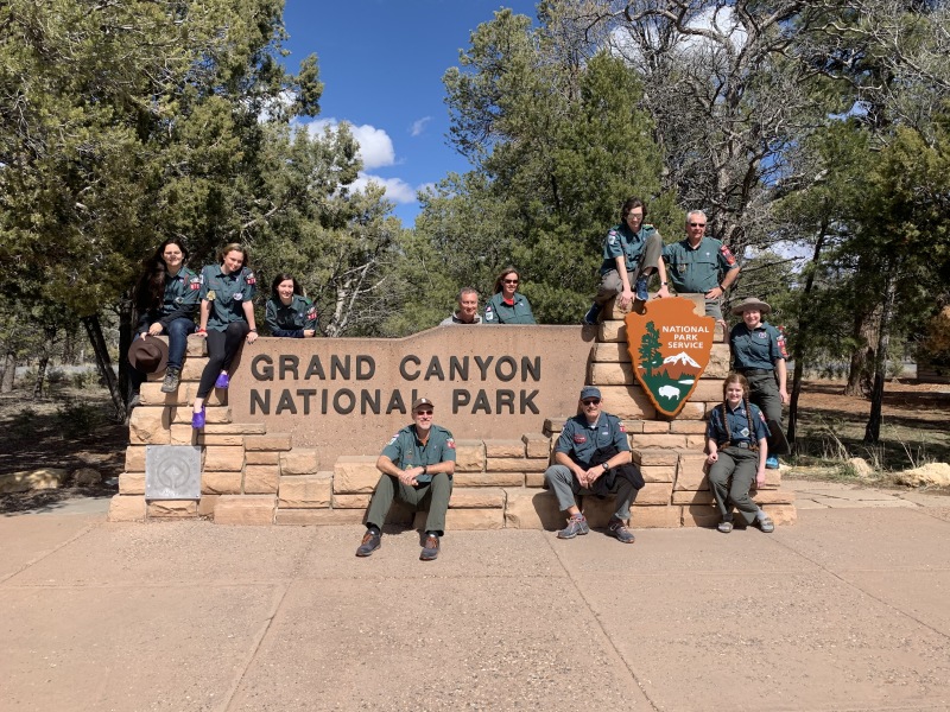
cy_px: 356
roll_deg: -0.2
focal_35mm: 26
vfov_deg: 53.1
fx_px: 714
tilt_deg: +2.3
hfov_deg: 67.3
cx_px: 475
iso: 25
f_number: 1.8
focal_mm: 4.25
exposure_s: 1/1953
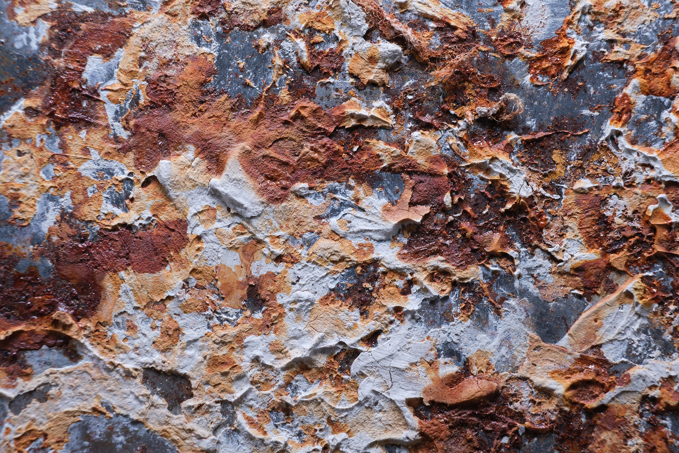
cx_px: 340
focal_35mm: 84
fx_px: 1584
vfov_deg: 16.3
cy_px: 226
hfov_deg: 24.2
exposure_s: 1/26
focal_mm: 56
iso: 1000
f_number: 8
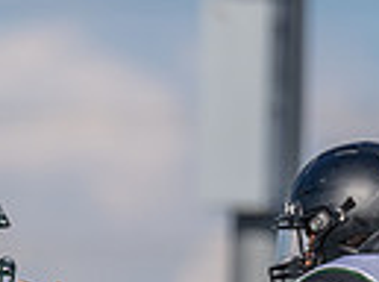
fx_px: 14696
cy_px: 544
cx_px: -207
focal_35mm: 1346
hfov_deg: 1.5
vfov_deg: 1.1
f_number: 2.8
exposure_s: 1/2500
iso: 100
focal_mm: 200
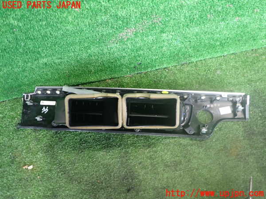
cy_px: 100
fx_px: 231
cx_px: 133
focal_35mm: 30
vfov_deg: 46.8
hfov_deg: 60.0
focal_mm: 5.4
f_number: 2.3
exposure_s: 1/30
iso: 500
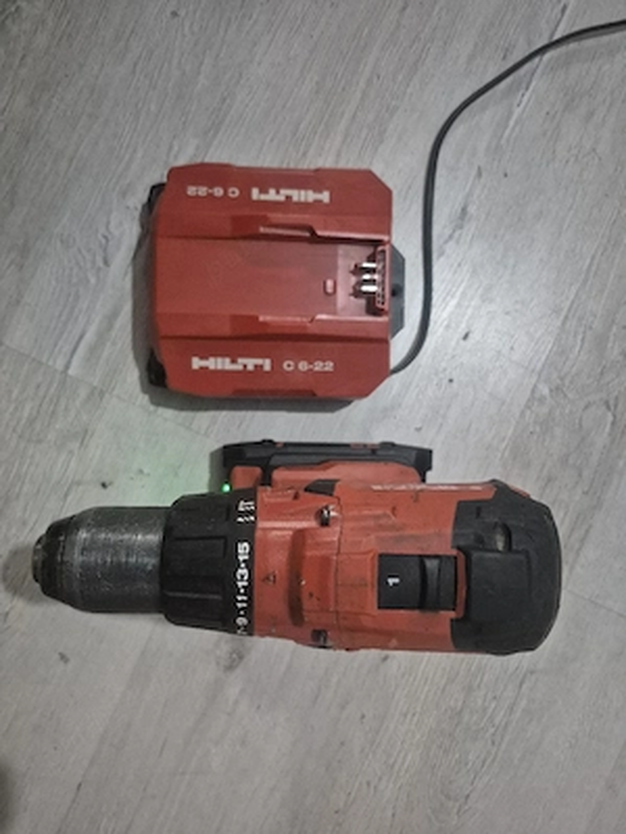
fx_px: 555
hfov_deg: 58.9
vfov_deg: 73.9
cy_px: 417
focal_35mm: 23
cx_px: 313
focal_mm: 5.4
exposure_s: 1/100
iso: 2000
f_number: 1.8
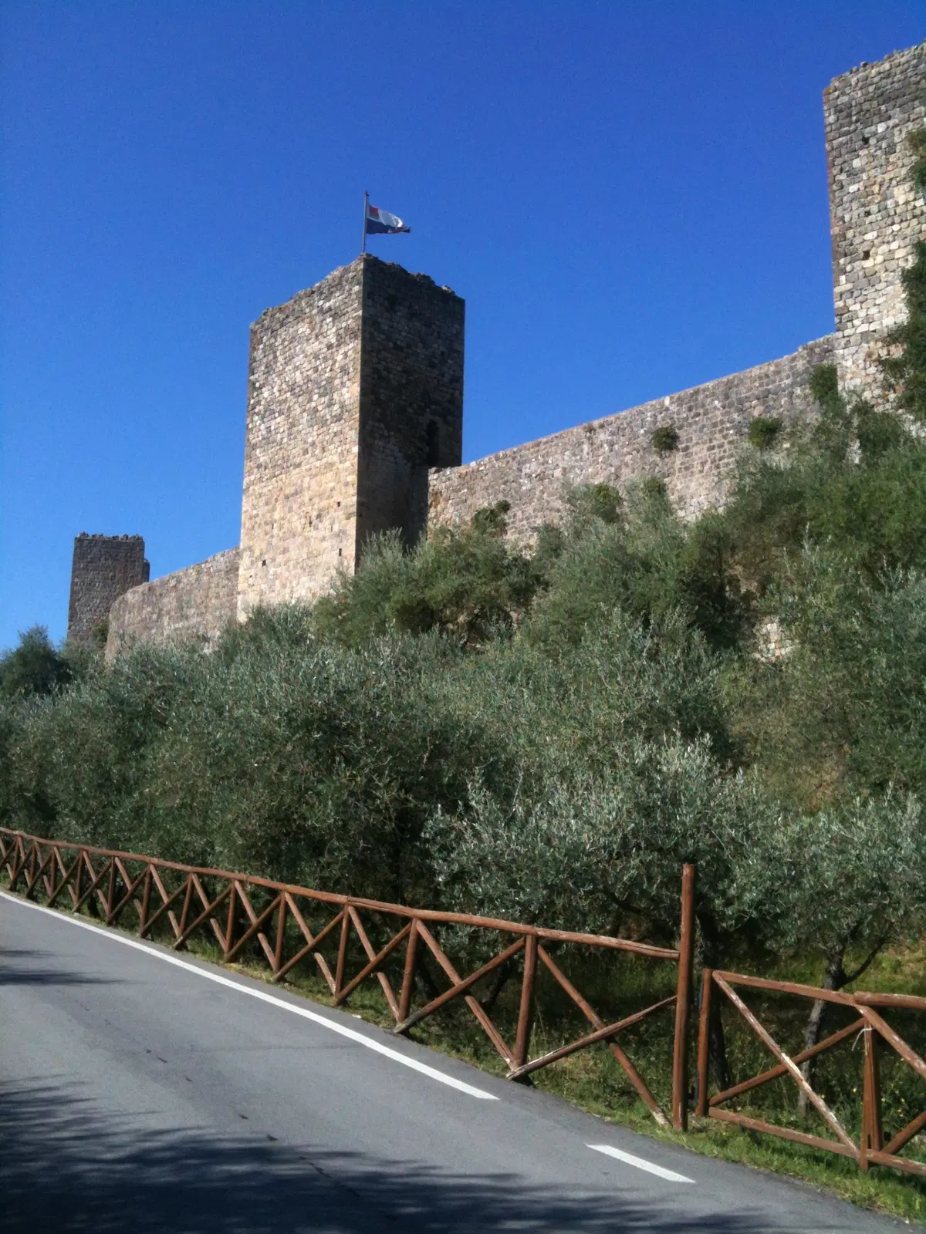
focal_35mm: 35
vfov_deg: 52.6
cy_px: 617
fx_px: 1248
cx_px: 463
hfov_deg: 40.7
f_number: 2.8
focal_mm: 3.85
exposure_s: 1/969
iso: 64
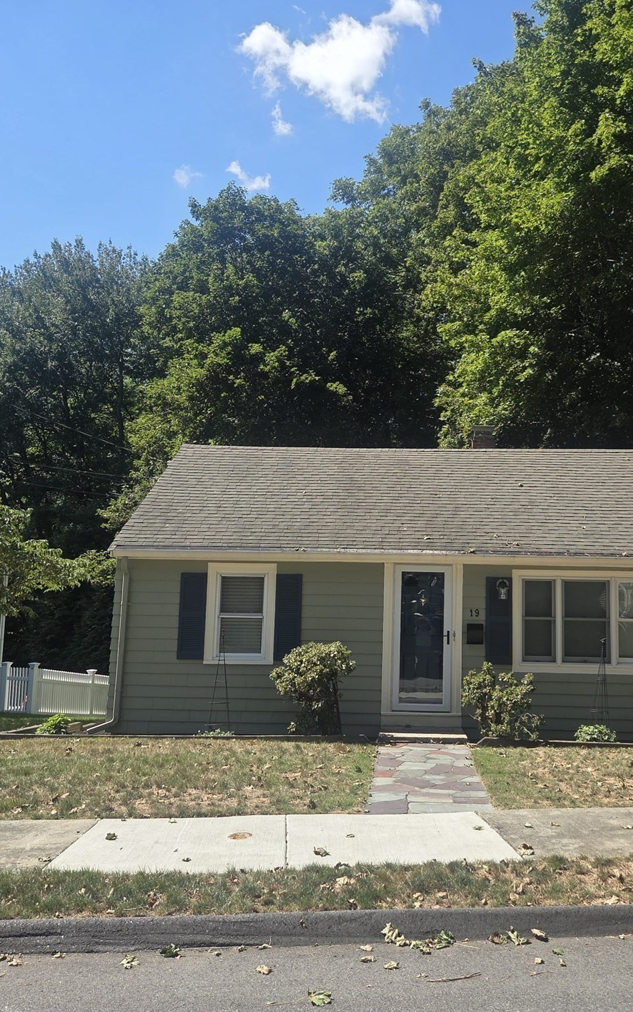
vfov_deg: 58.1
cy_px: 507
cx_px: 384
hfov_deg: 38.2
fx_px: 911
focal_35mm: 33
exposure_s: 1/2961
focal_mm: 5.4
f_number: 1.8
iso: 80
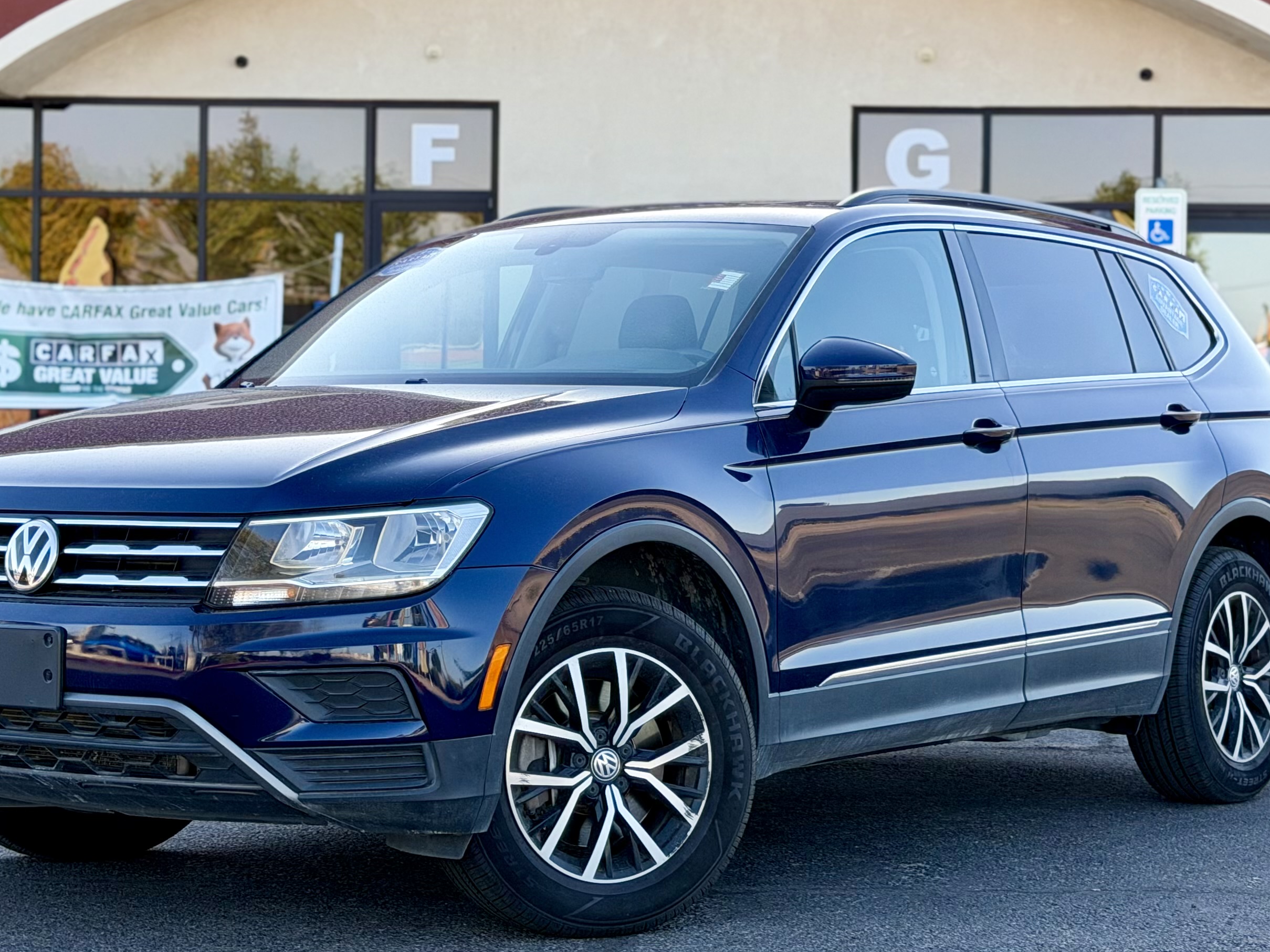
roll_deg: -0.8
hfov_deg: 24.4
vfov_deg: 18.4
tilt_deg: +0.6
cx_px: 638
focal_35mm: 80
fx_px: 2935
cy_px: 346
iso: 80
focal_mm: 6.76
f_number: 1.78
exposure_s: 1/786
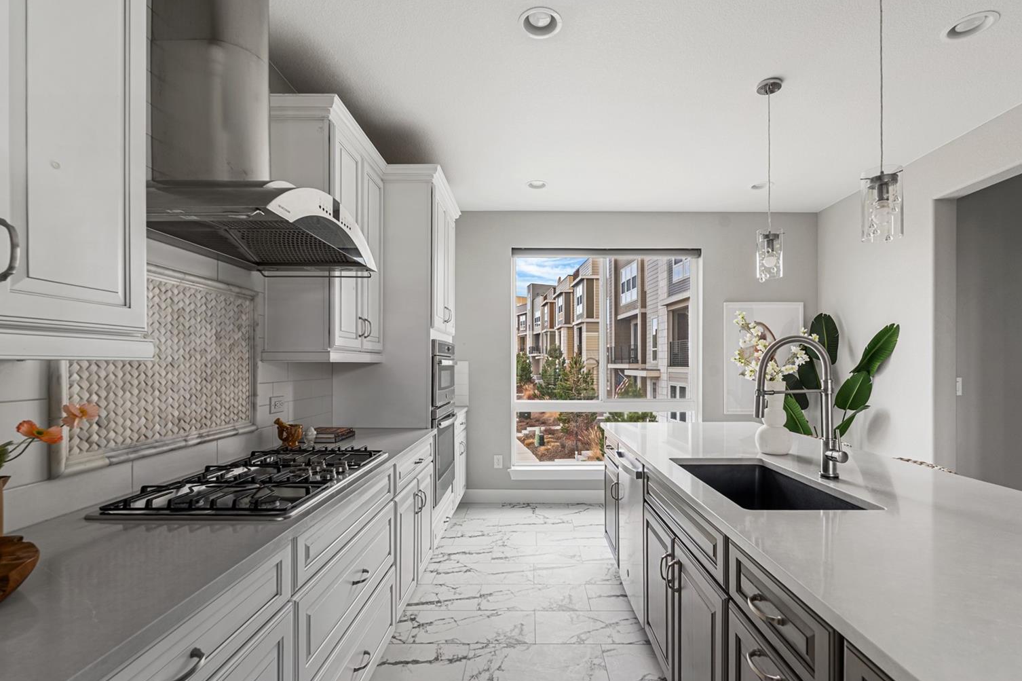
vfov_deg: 68.7
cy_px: 356
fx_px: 498
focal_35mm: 18
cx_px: 532
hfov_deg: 91.5
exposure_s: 1/5
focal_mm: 16.5
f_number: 8
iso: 100
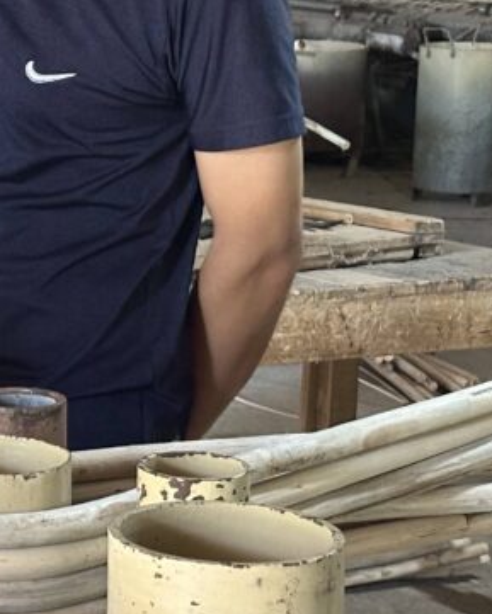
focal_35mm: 133
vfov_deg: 14.5
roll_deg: -0.3
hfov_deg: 11.1
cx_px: -259
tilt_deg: -9.9
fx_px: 2420
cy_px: 214
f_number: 1.78
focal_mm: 6.86
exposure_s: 1/39
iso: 500
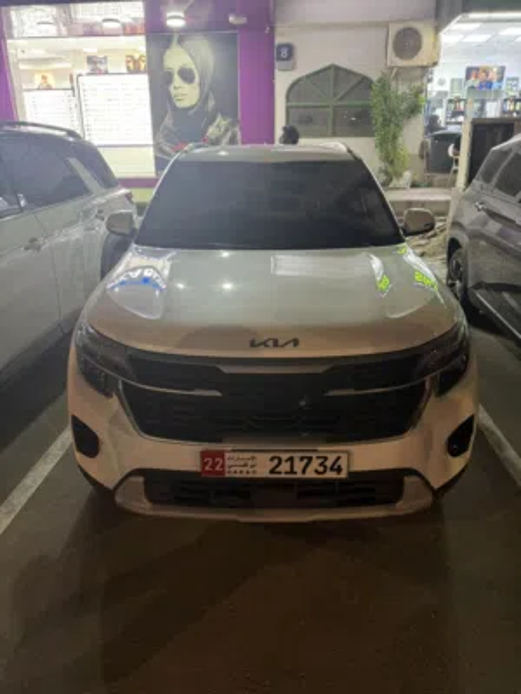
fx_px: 482
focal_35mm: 24
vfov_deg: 71.6
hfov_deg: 56.8
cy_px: 347
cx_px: 260
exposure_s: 1/50
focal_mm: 6.76
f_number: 1.78
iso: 250
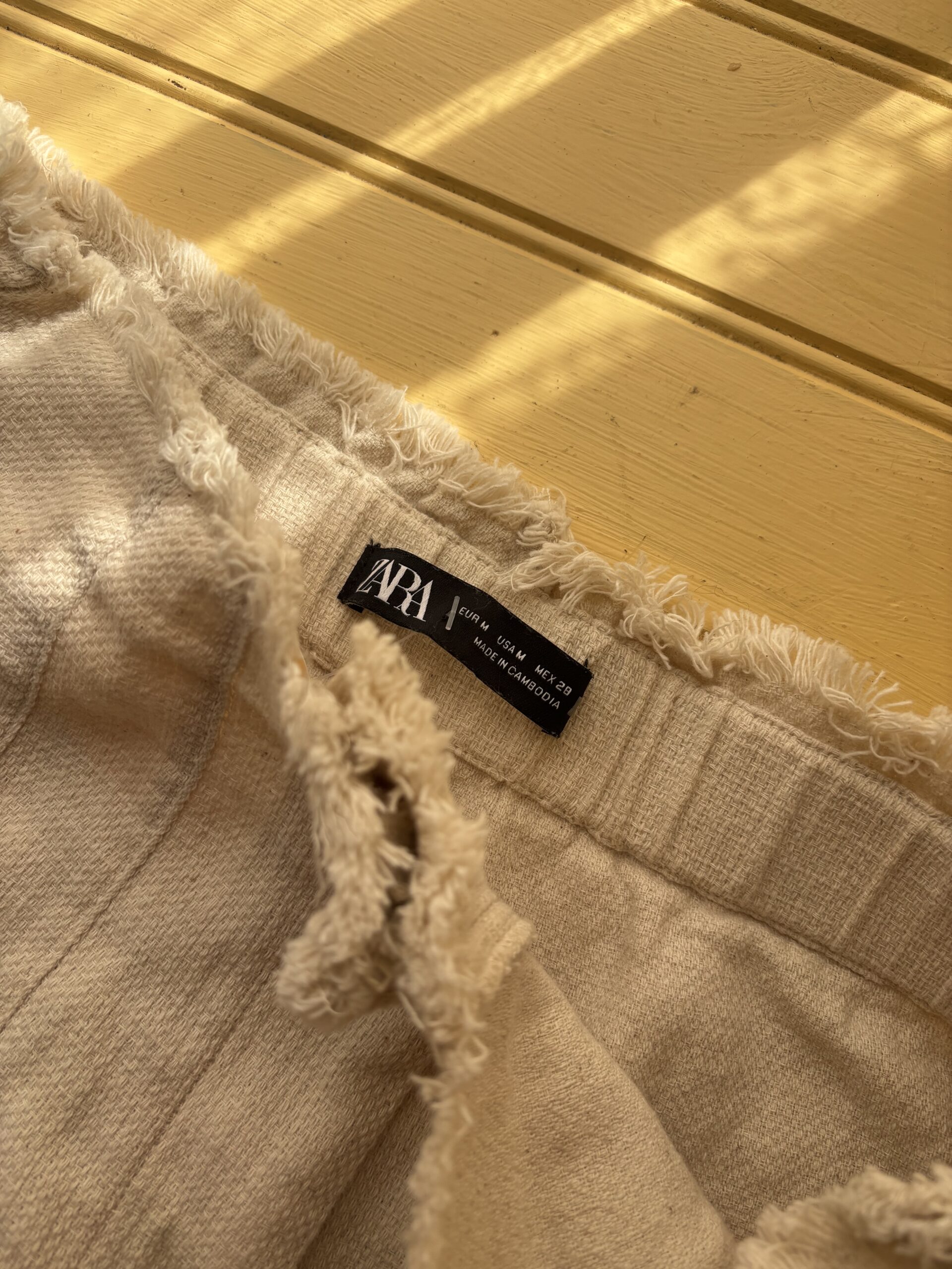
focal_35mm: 26
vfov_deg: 67.3
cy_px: 634
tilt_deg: -83.9
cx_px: 476
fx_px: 953
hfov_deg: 53.1
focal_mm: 5.96
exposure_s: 1/894
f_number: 1.6
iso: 50
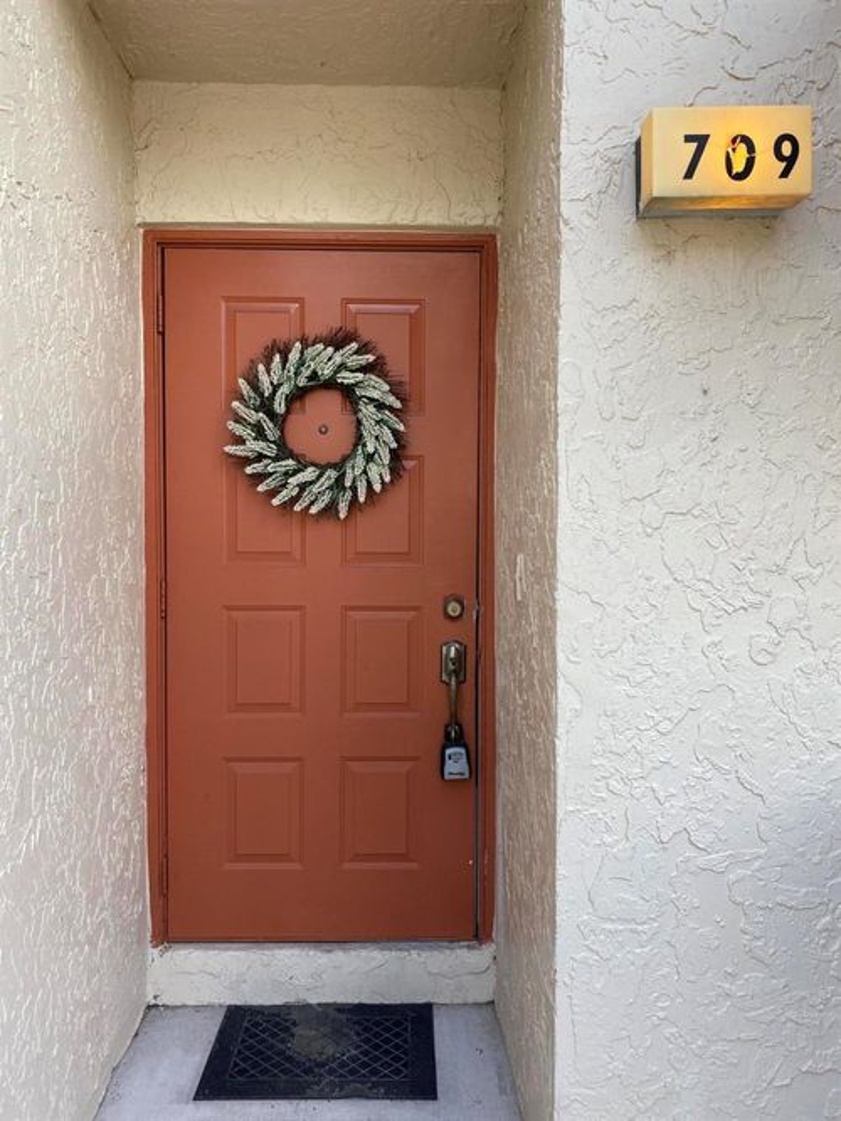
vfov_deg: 67.3
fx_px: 843
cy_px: 560
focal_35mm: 26
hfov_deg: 53.0
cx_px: 420
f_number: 1.8
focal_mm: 4.25
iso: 32
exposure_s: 1/334
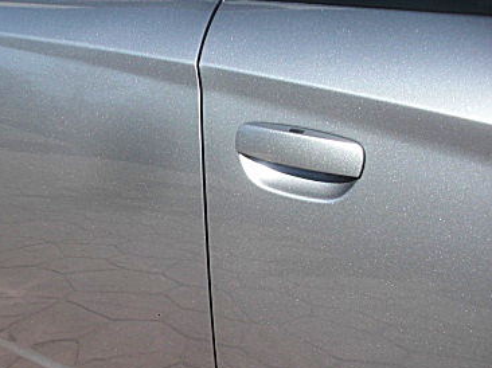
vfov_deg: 23.2
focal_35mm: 63
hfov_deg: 29.6
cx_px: 63
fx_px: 895
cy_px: 226
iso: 50
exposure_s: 1/800
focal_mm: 6.3
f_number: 2.8
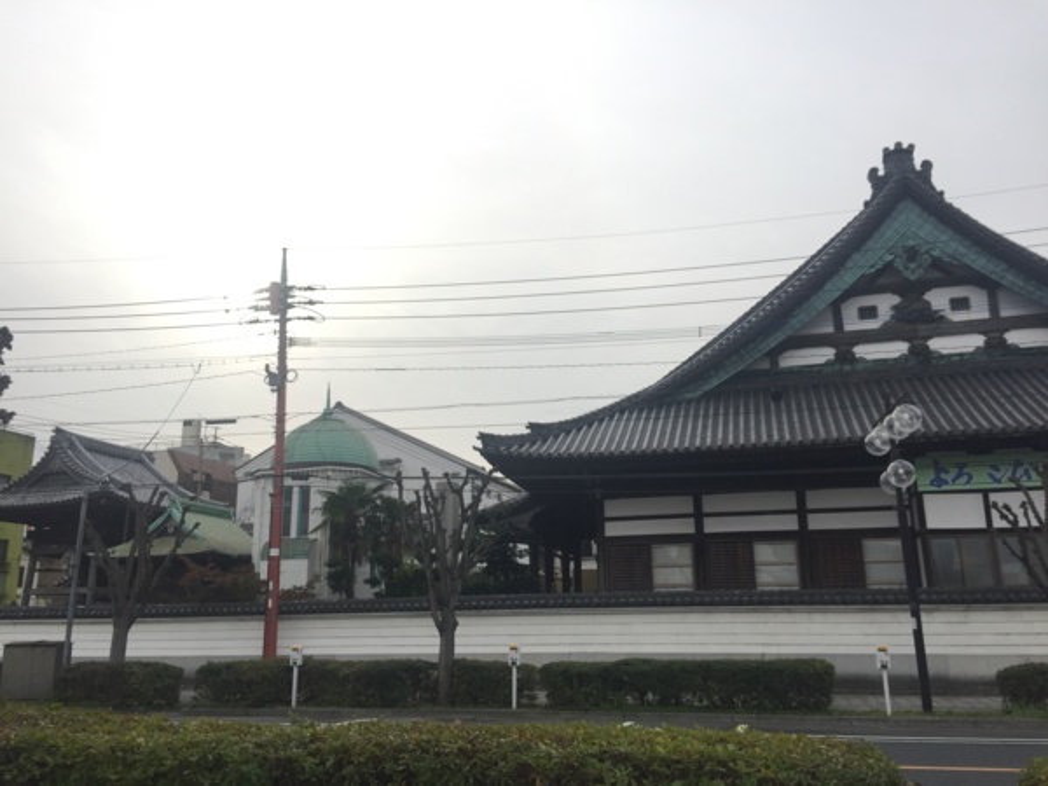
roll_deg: +2.2
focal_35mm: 29
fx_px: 878
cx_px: 524
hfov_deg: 61.7
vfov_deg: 48.2
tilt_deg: +15.3
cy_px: 393
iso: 32
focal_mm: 4.15
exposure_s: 1/942
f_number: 2.2
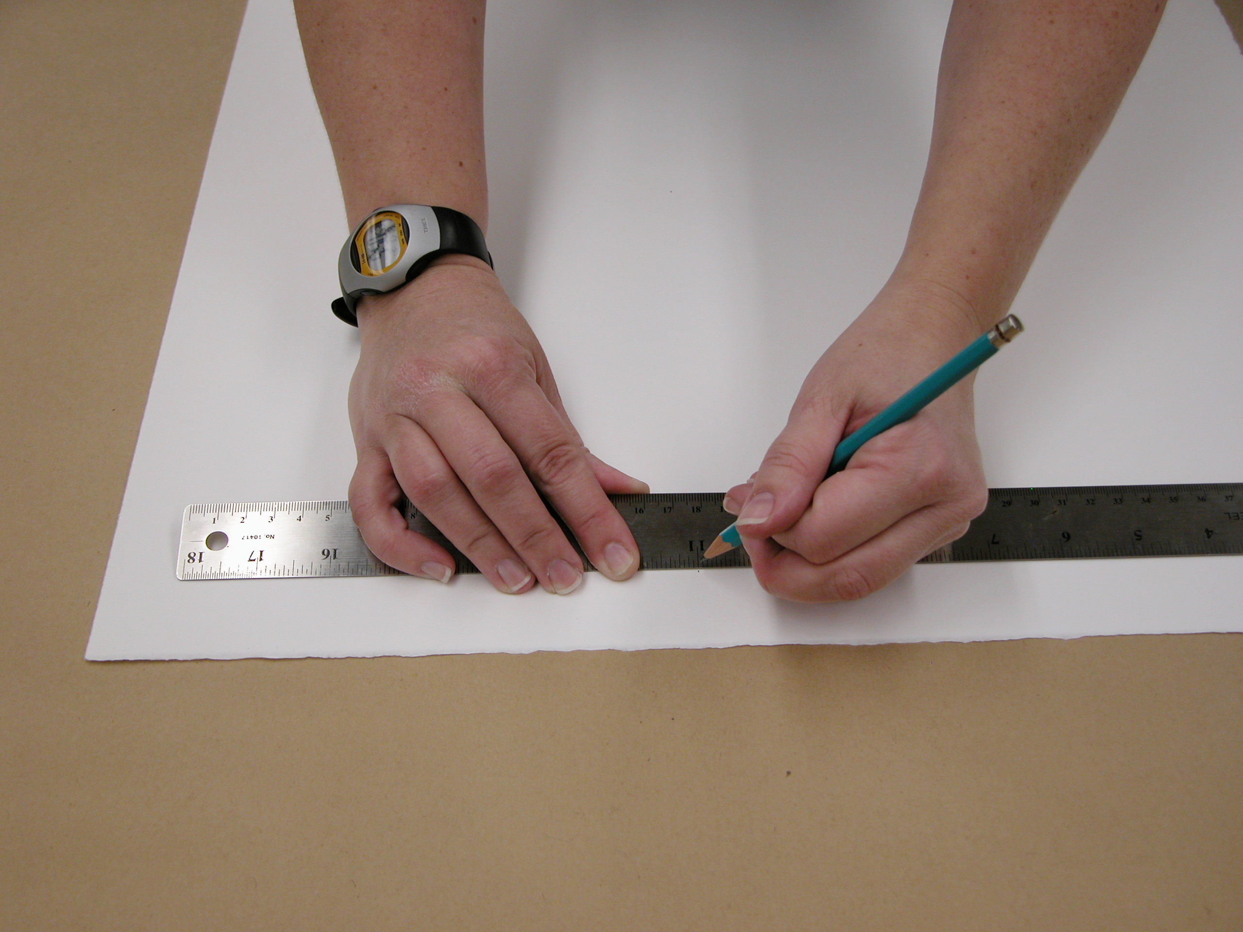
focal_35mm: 54
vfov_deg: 27.0
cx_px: 622
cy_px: 466
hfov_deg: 35.5
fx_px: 1939
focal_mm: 13.7
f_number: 3.1
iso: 100
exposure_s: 1/67.7
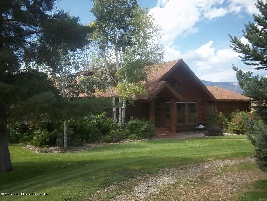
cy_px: 100
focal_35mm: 35
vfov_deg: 40.7
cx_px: 134
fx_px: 270
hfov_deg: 52.6
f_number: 3.8
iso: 64
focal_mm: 6.2
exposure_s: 1/400
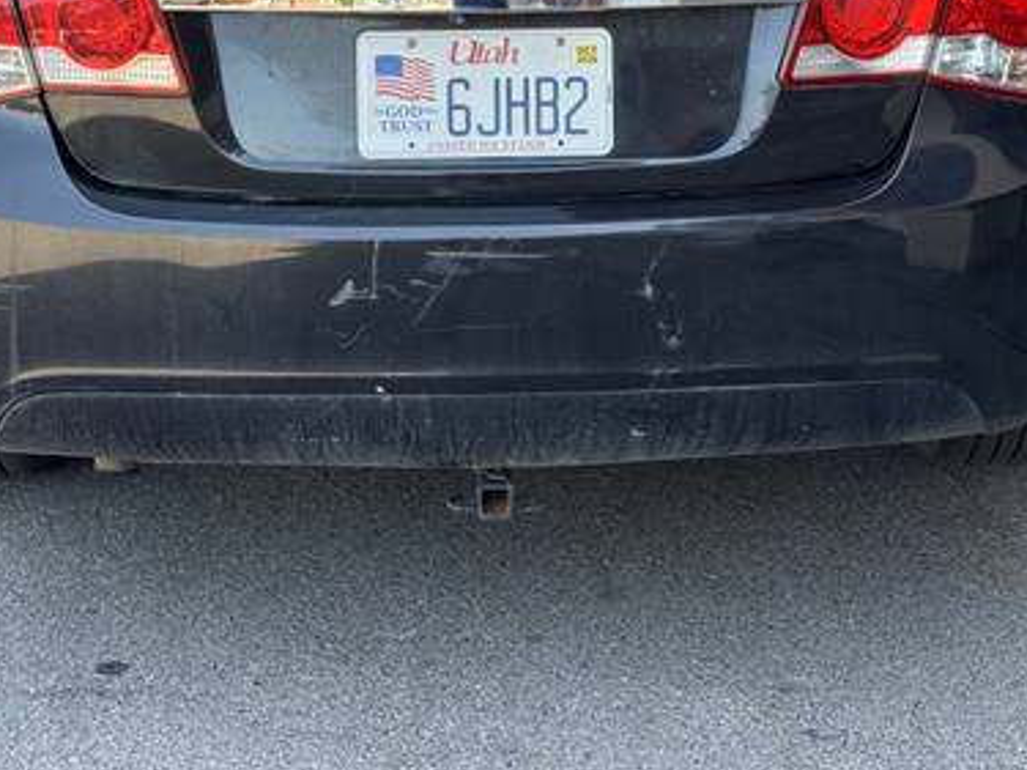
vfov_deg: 17.8
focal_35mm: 82
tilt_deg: -13.2
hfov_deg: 23.8
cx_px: 509
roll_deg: -1.5
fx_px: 2432
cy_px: 134
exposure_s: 1/213
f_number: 1.78
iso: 50
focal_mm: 6.76
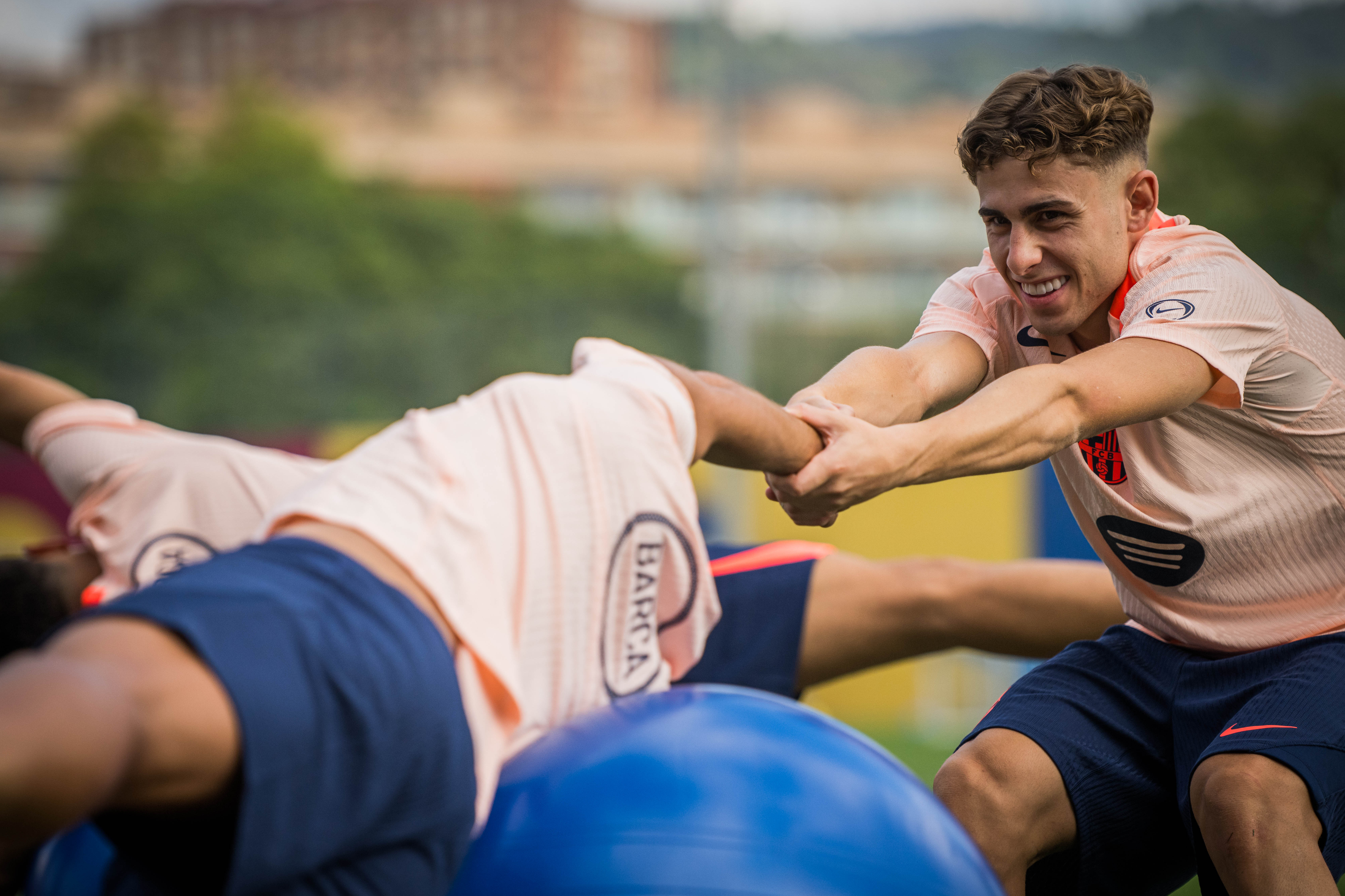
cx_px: 668
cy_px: 448
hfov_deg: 10.2
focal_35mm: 201
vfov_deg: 6.8
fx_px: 7509
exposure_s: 1/3200
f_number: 3.2
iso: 320
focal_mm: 165
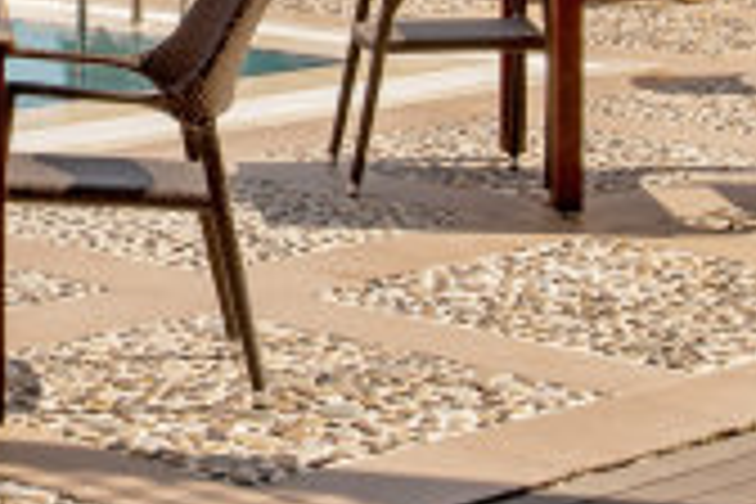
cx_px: -639
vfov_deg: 8.9
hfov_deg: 12.7
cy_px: -461
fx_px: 3066
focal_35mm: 146
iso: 100
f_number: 11
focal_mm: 24
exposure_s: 1/40
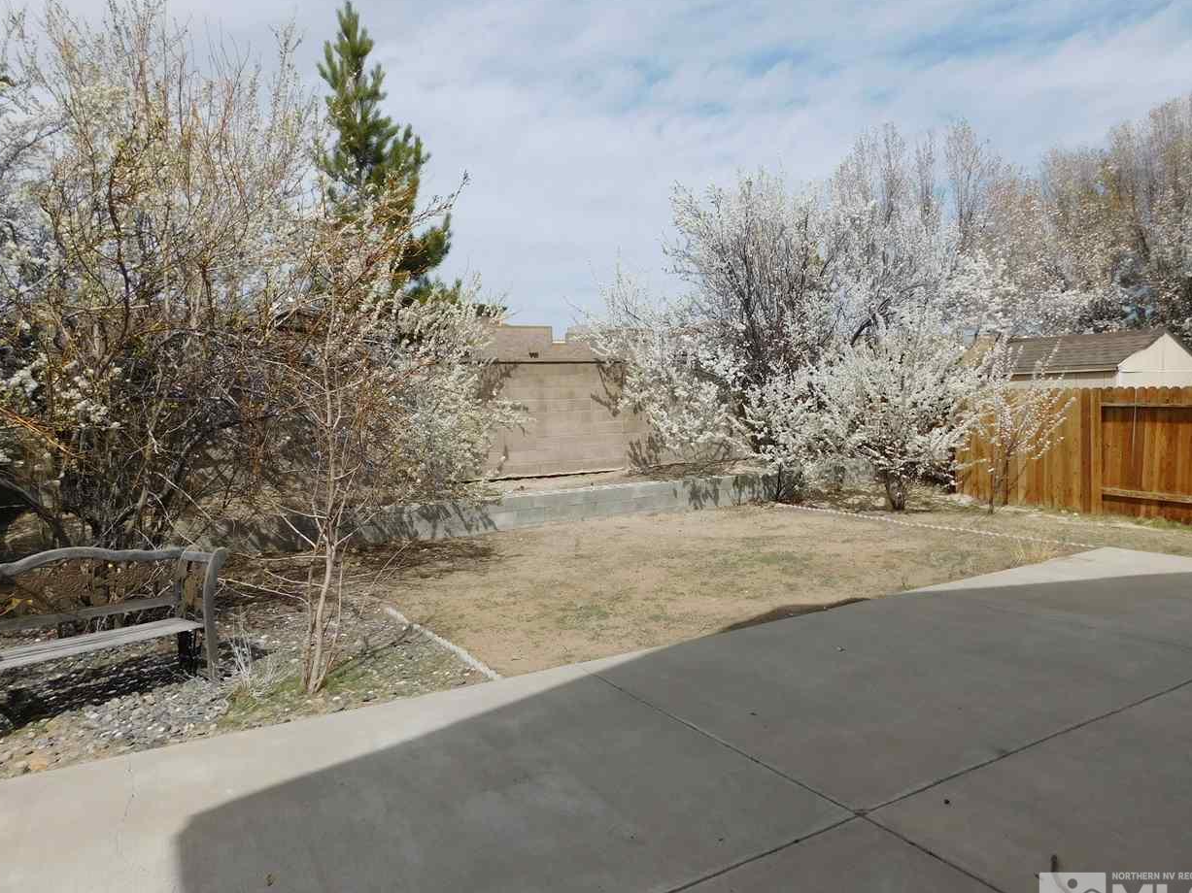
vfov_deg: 56.8
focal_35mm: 24
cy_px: 459
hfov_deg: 71.6
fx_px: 826
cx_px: 606
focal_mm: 4
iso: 125
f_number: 6
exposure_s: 1/800
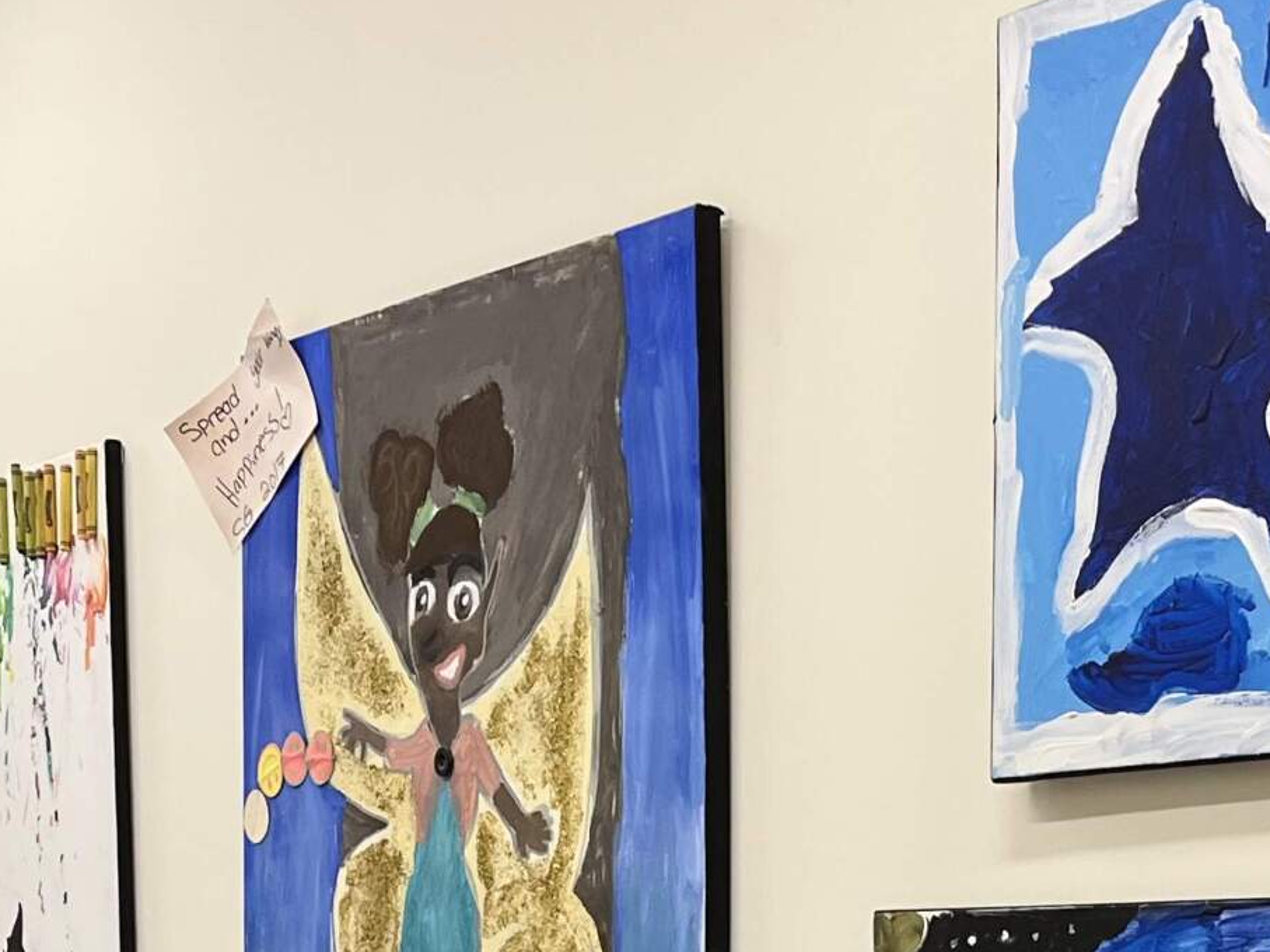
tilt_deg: -4.2
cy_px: 1208
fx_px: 3155
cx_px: 786
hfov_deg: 22.7
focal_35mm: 86
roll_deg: +0.5
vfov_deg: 16.3
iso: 64
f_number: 1.6
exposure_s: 1/100
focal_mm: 5.1
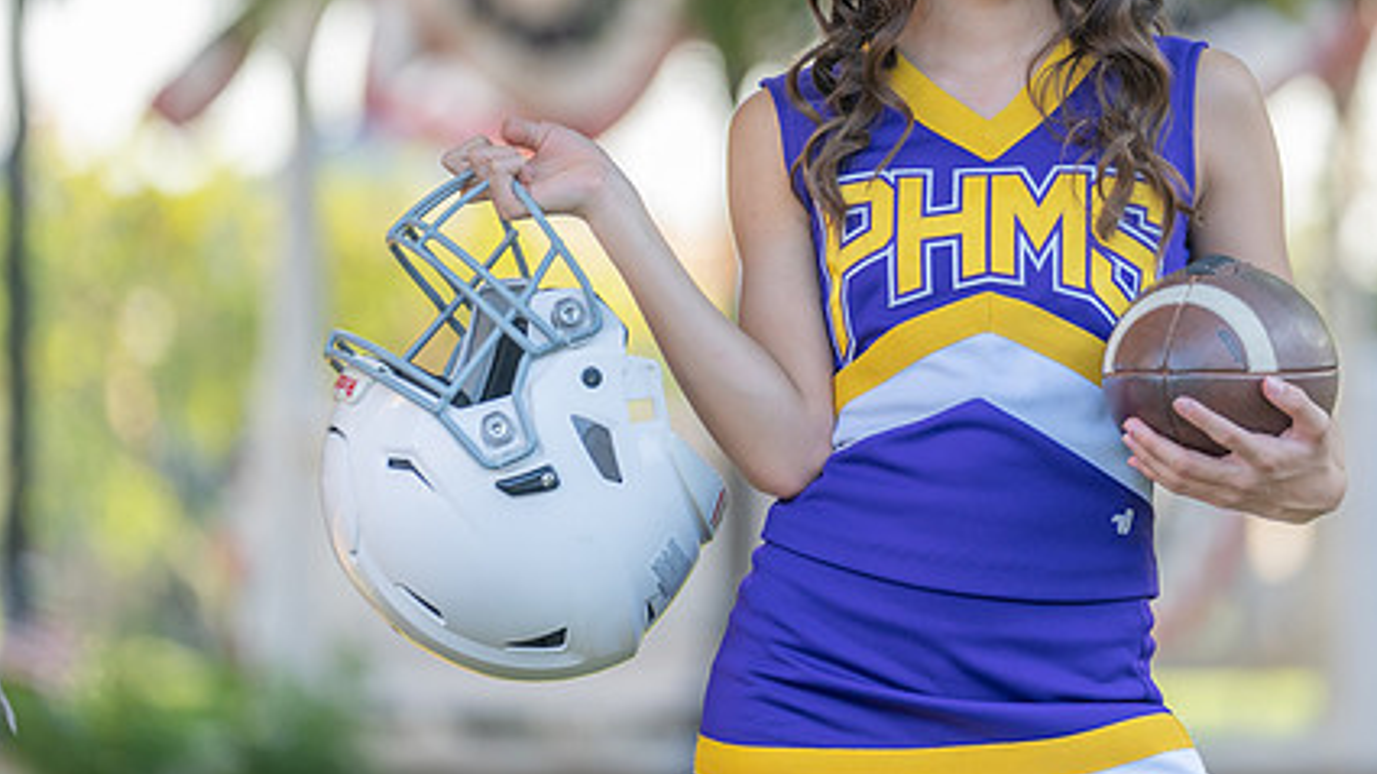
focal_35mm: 276
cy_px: 199
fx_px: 10077
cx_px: 824
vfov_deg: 4.4
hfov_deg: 7.8
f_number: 2.8
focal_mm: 171
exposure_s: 1/320
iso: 200
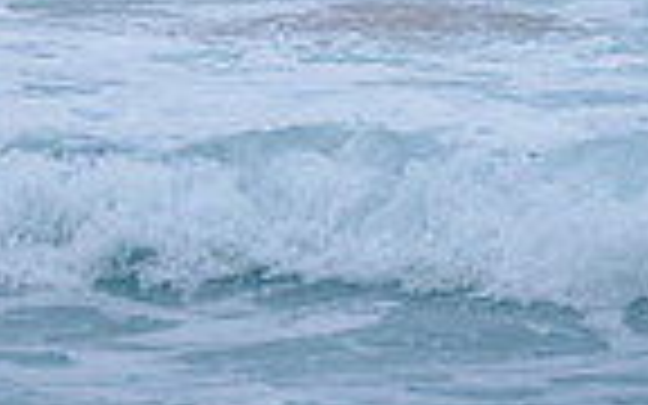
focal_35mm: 2524
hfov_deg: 0.8
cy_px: -331
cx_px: -226
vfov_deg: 0.5
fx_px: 44574
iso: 2200
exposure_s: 1/2000
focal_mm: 500
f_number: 5.6
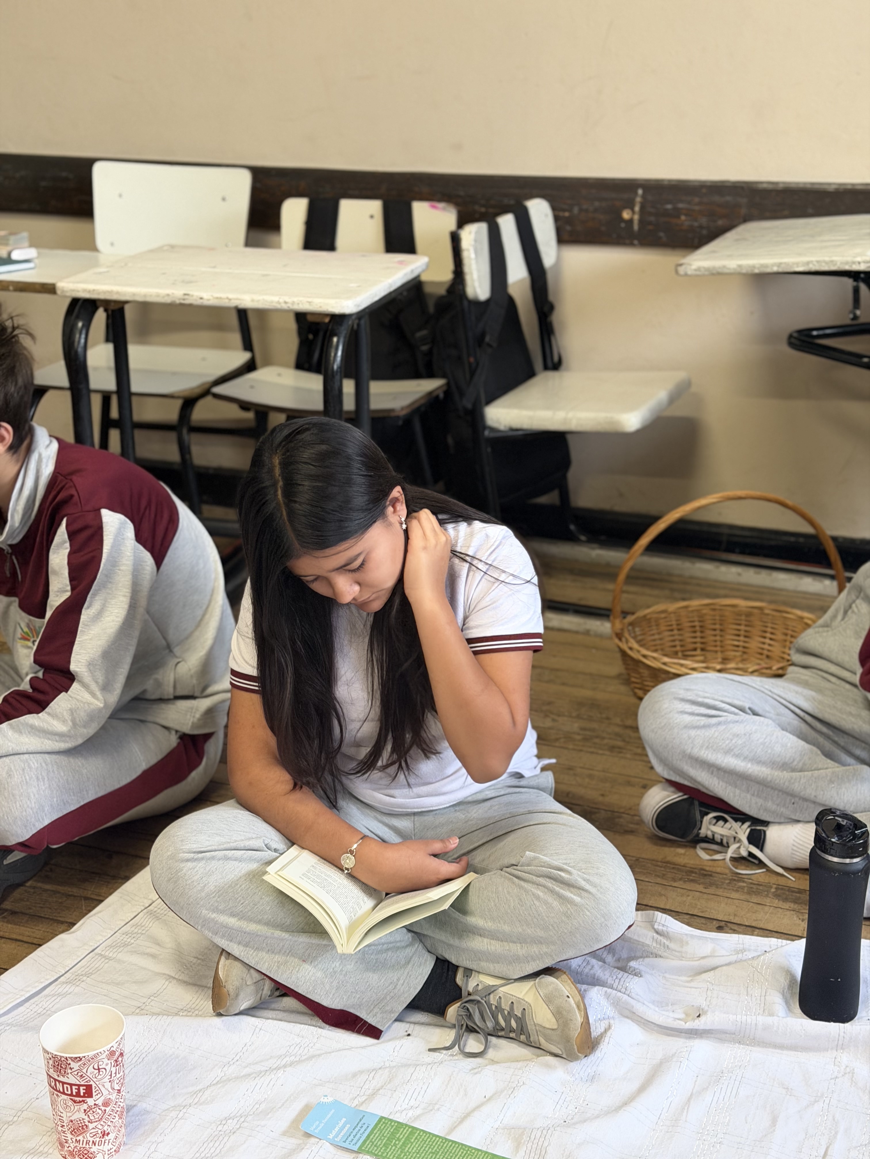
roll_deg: +0.1
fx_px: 1609
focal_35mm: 48
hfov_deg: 30.3
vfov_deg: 39.7
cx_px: 435
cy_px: 580
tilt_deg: -20.6
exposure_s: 1/33
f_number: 1.78
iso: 200
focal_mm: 6.76
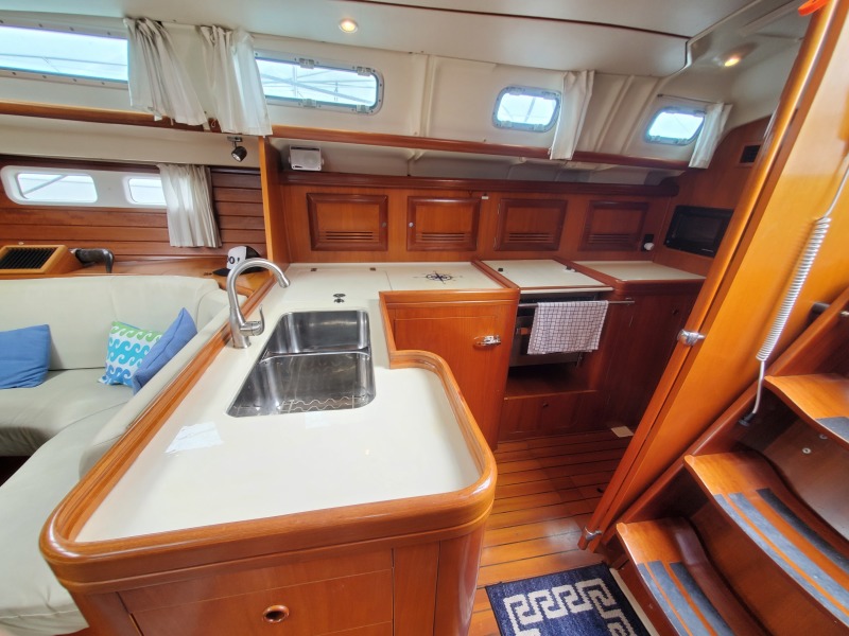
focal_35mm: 13
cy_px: 318
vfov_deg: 89.9
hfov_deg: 106.2
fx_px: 319
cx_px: 424
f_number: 2.2
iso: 64
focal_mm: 1.8
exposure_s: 1/30
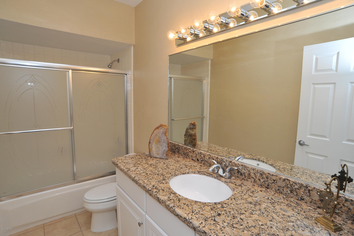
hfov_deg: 90.0
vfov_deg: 67.3
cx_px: 177
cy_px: 118
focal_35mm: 18
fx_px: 177
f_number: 13
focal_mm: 18
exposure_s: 1/60
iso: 800
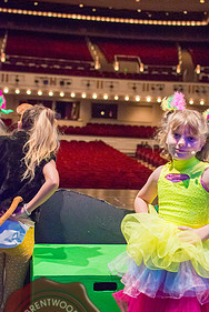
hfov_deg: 24.0
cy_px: 159
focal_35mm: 56
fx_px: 486
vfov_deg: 35.6
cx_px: 157
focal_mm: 35
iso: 6400
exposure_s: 1/640
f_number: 2.8
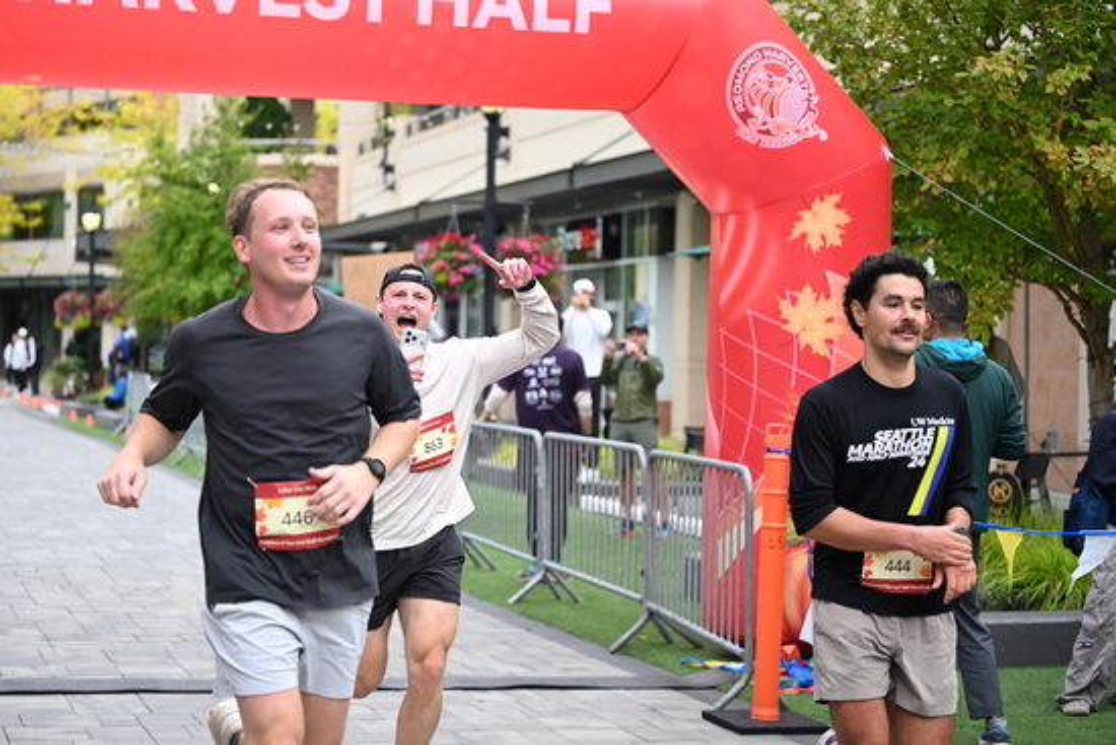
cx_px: 558
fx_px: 2170
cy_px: 372
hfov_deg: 28.8
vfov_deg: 19.5
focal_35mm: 70
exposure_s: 1/1600
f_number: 2.8
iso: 640
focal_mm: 70
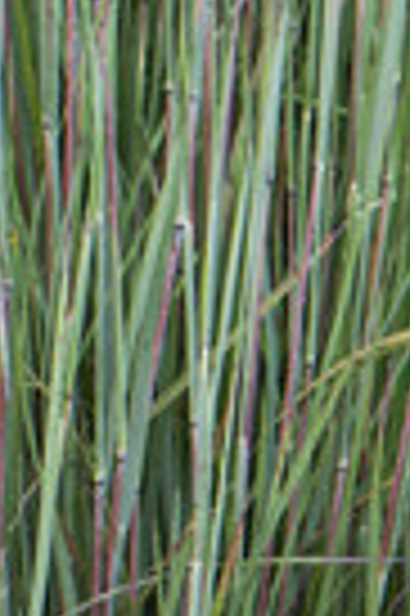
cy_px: -656
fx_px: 13461
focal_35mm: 786
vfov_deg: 2.6
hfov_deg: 1.7
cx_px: -131
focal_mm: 105
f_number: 9
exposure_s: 1/250
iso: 400
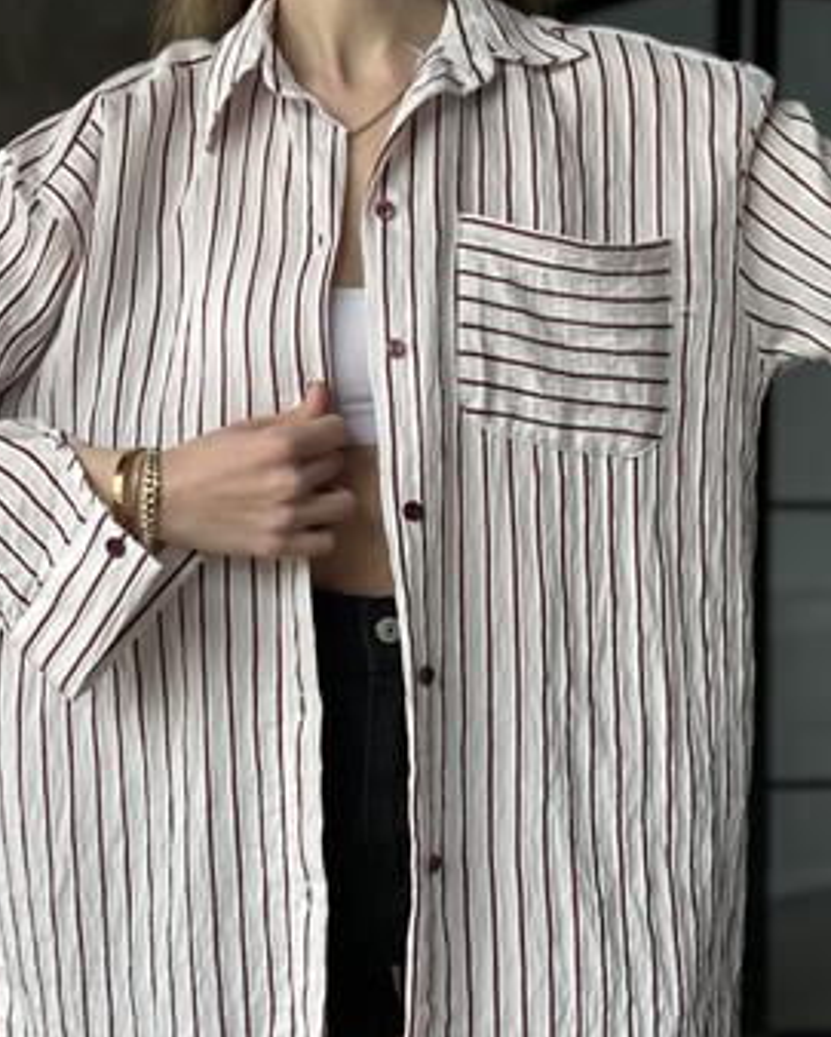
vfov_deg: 31.9
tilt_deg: -1.7
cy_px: 589
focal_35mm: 59
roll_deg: -0.4
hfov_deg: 25.8
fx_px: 1811
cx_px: 393
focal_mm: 6.86
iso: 64
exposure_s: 1/121
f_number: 1.78
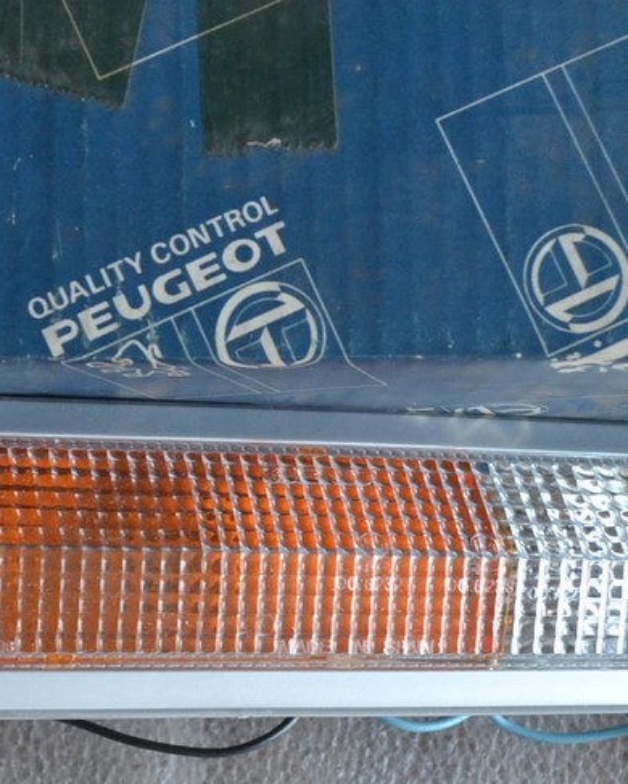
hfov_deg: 19.5
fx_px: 1811
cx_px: 119
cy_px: 404
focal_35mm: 78
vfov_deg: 24.4
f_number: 3.8
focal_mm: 20
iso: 1250
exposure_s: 1/60
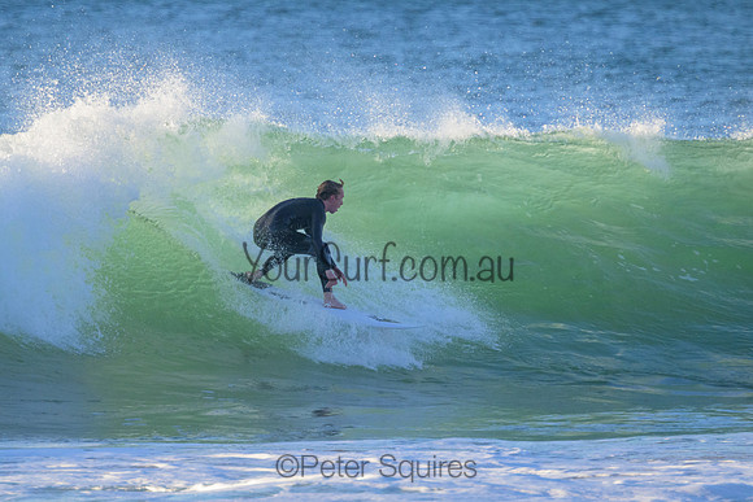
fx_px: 18872
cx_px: 328
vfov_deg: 1.5
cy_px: 237
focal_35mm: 902
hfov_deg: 2.3
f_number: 11
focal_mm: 800
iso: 3600
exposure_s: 1/1000
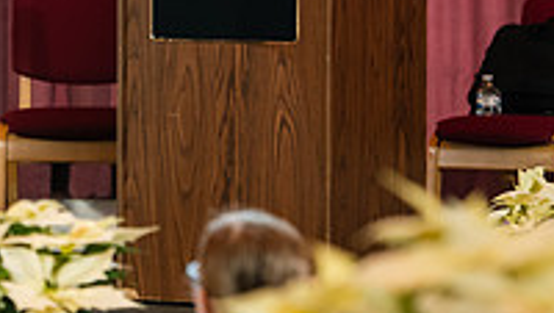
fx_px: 6029
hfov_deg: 5.2
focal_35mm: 410
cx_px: -97
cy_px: -40
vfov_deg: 3.0
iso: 1250
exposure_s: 1/200
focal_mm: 135
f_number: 3.5
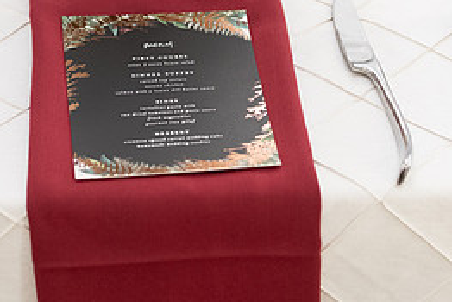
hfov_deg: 13.2
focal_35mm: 155
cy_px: 70
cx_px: 154
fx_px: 1947
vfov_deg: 8.9
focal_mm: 70
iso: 1250
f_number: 3.5
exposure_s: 1/320
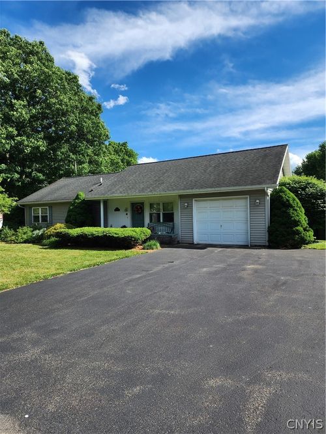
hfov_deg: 58.9
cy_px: 217
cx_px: 163
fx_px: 289
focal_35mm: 23
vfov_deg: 73.9
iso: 12
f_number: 1.8
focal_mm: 6.4
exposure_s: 1/732
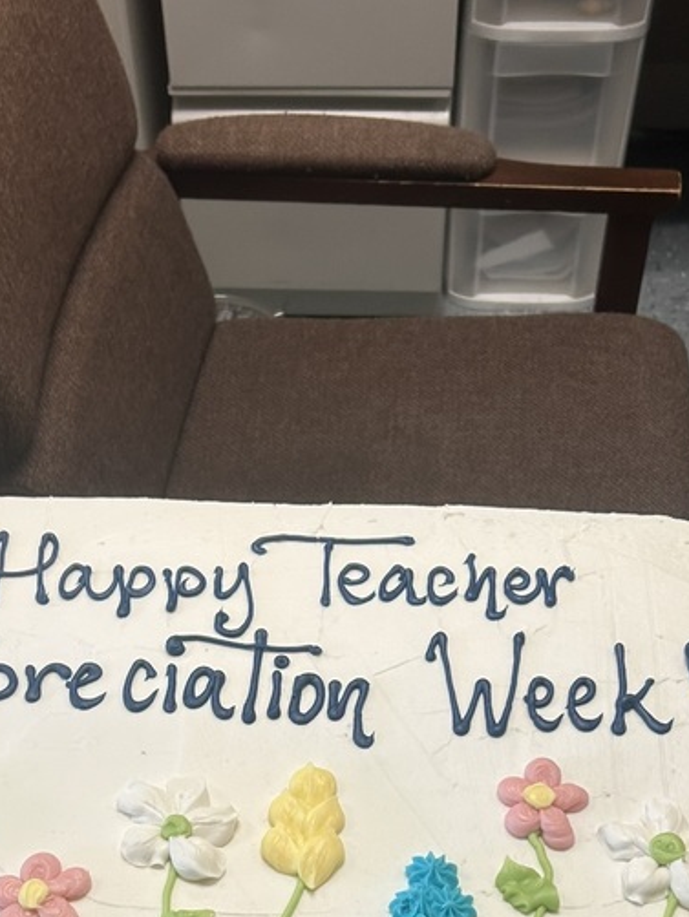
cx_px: 302
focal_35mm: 53
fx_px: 1405
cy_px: 844
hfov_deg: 27.5
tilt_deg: -53.7
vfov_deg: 34.0
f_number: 1.5
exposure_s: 1/120
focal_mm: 5.7
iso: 100
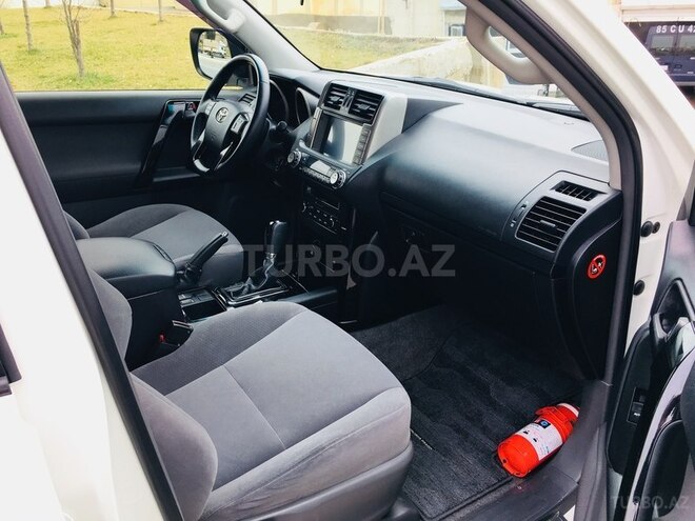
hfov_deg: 61.7
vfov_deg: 48.2
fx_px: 582
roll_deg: +2.9
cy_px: 260
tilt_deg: -23.5
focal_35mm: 29
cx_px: 348
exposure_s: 1/211
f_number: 2.2
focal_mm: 4.15
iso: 25
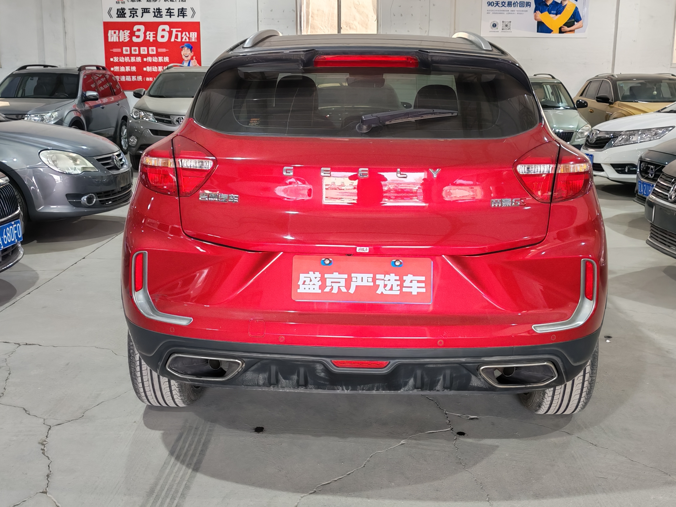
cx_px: 338
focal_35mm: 41
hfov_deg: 45.8
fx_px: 801
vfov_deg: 35.1
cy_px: 254
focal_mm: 5.52
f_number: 1.95
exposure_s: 1/100
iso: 160
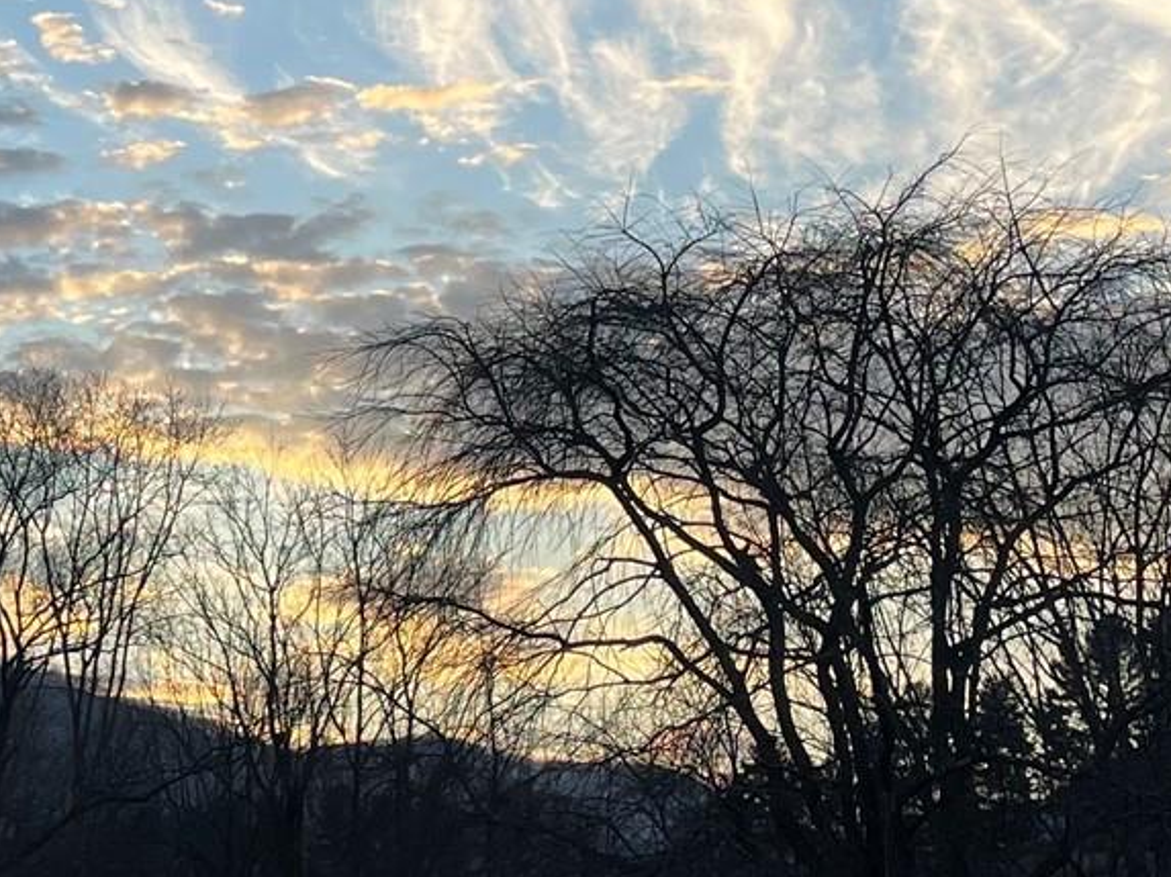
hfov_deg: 20.5
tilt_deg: +16.9
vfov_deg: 15.8
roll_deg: +2.0
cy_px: 174
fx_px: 3144
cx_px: 49
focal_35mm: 93
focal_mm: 4.2
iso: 32
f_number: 1.6
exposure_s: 1/1335
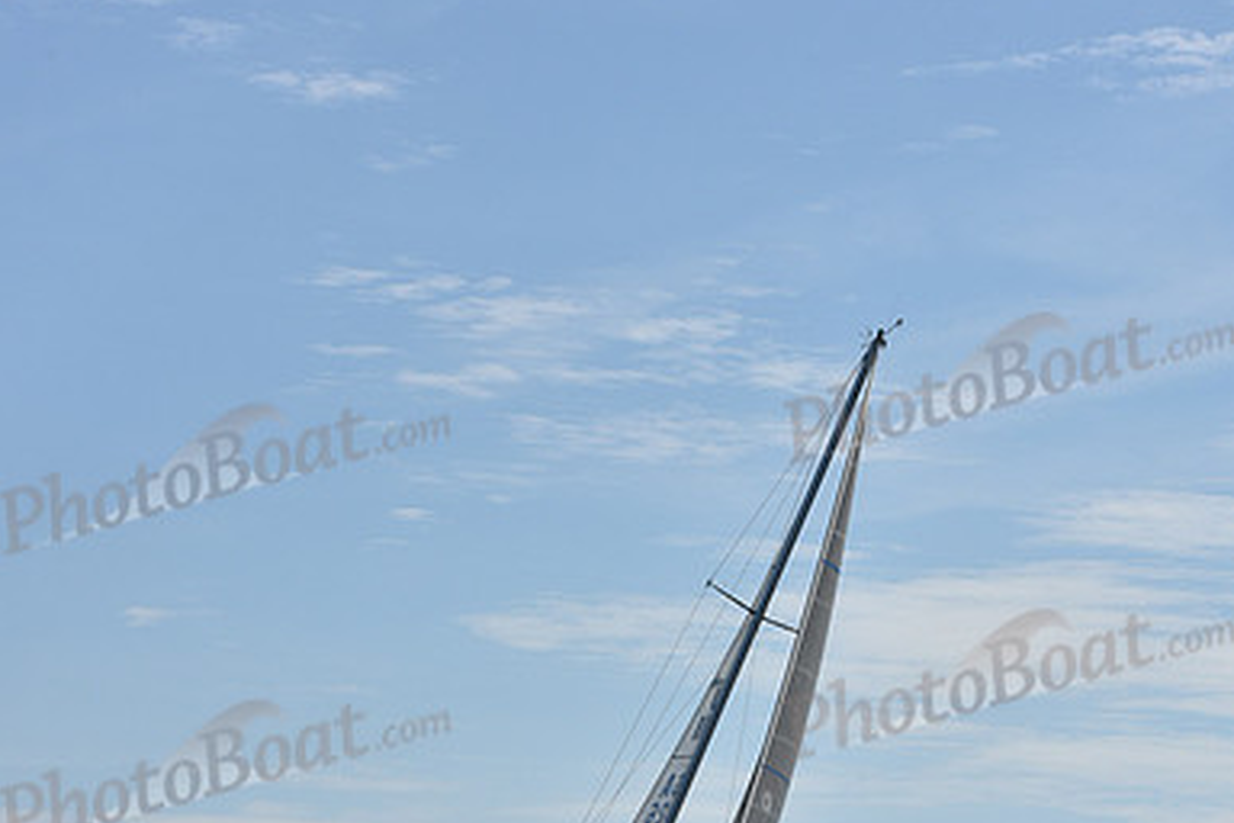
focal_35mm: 154
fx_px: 5278
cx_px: 619
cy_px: 891
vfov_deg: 8.8
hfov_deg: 13.3
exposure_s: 1/1000
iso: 320
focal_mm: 102
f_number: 11
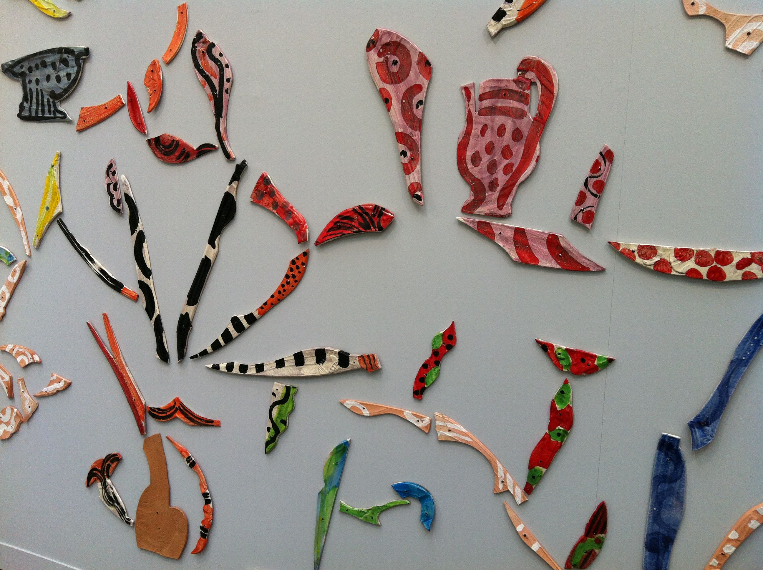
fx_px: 770
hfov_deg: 52.7
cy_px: 285
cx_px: 382
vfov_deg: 40.6
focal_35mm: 35
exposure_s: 1/129
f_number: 2.8
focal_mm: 3.85
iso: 80
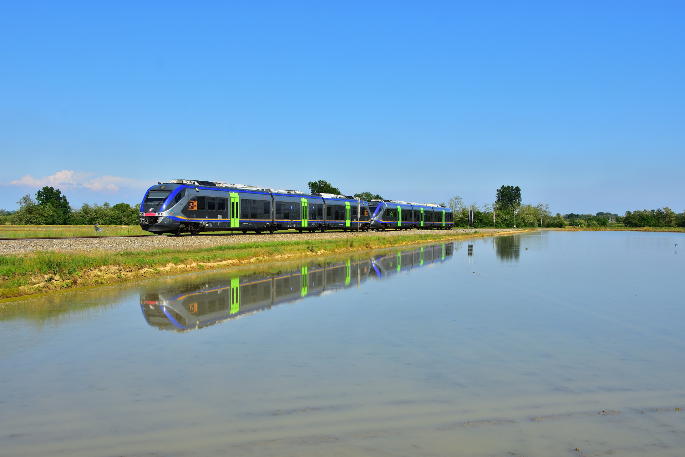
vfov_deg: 30.8
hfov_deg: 45.0
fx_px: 828
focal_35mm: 44
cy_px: 228
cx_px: 342
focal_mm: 29
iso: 200
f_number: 7.1
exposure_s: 1/800
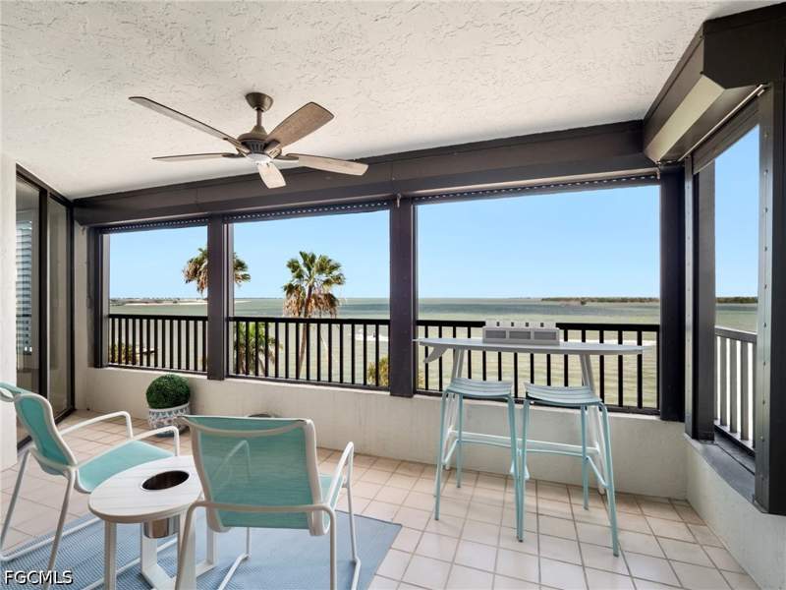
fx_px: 363
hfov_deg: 94.5
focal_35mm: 16
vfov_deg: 78.1
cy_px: 295
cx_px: 393
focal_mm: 8
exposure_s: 1/40
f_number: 7.1
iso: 200
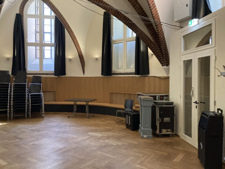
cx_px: 112
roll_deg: -1.1
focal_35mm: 28
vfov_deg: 49.7
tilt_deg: +0.6
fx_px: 182
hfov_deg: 63.4
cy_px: 84
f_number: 1.8
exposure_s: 1/46
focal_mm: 3.99
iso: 320
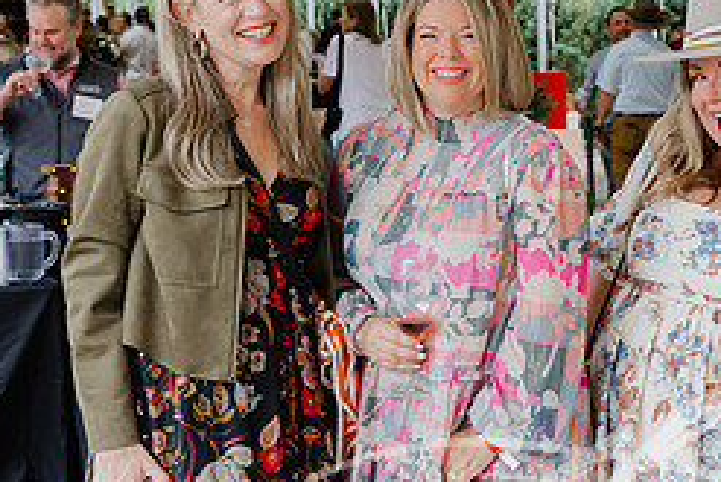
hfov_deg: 18.7
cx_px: 578
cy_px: 223
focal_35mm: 108
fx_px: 2164
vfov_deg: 12.7
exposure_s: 1/160
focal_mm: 46
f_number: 5.6
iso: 1100
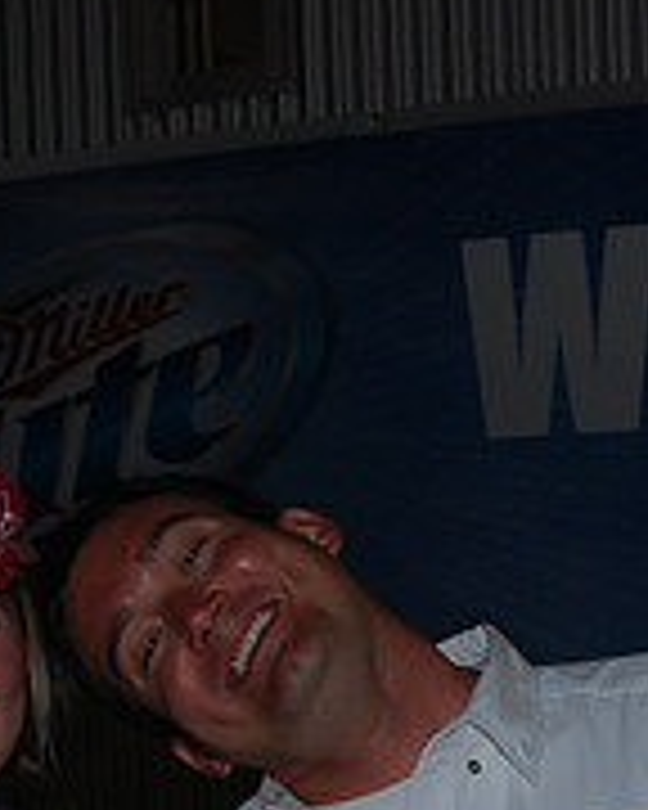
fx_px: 1966
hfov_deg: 18.2
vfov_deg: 22.3
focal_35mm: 82
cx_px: 666
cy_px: 835
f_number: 5
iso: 200
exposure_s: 1/60
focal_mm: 18
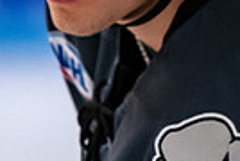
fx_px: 9053
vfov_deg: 1.0
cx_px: 257
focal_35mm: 1355
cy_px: -126
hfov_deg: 1.5
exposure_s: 1/800
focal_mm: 200
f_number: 2.8
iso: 1600
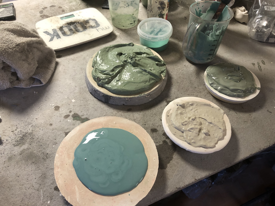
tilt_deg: -50.6
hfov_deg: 63.4
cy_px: 103
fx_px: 222
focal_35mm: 28
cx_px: 138
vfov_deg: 49.7
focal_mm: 3.99
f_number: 1.8
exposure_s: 1/17
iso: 50
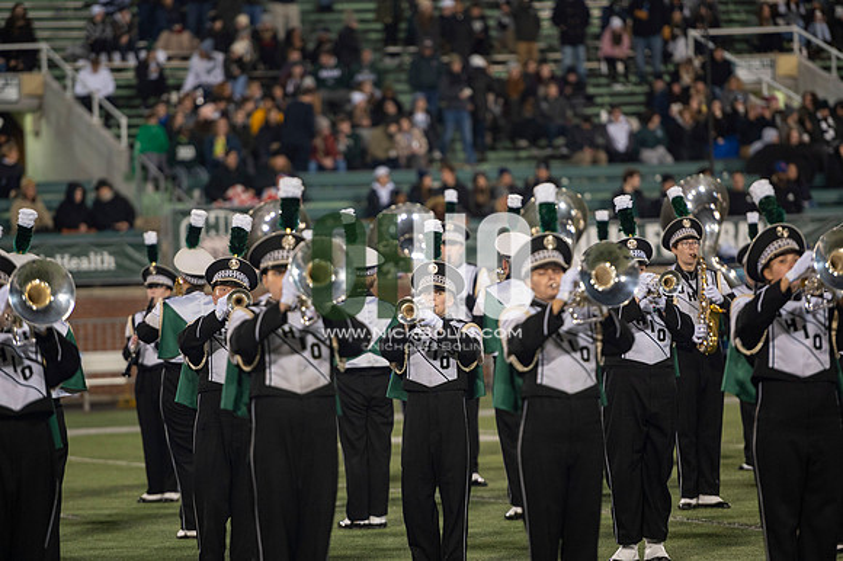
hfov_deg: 10.3
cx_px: 422
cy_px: 280
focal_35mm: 200
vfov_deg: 6.9
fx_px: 4680
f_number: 2.8
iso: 1000
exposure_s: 1/500
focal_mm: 200
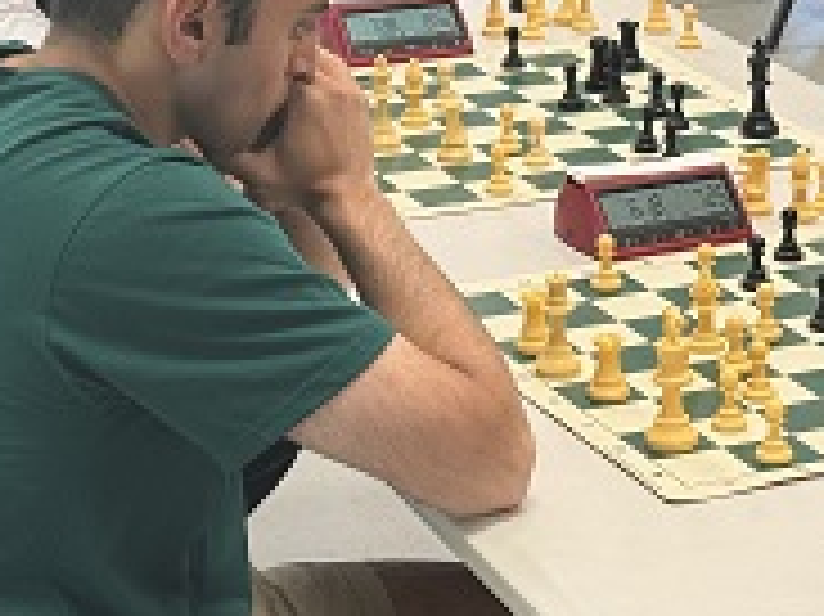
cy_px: 328
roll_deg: +1.0
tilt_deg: -18.6
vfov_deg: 11.7
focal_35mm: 126
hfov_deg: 15.6
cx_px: 635
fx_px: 2997
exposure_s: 1/100
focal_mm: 6.76
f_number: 1.78
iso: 100
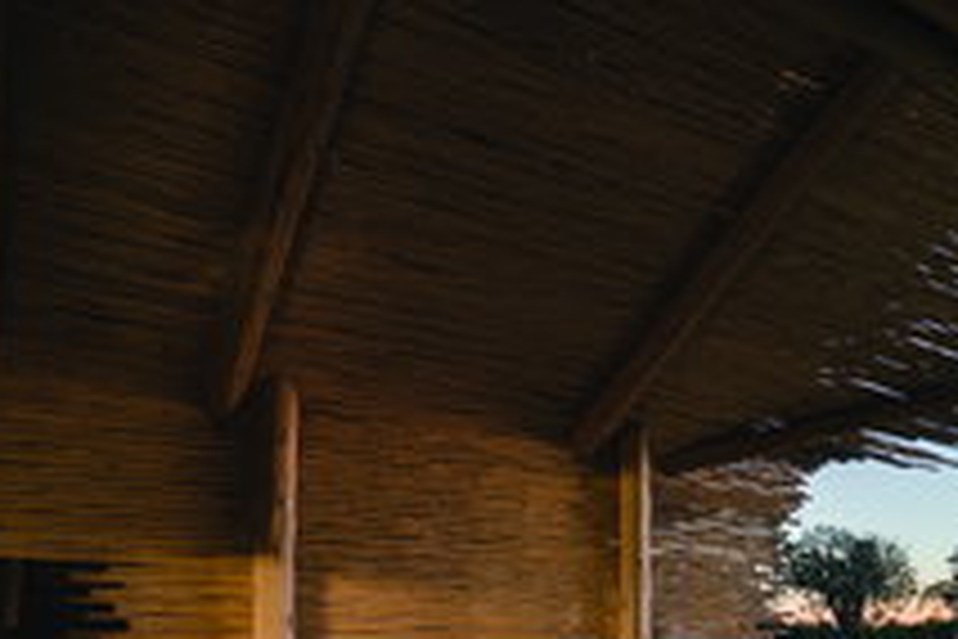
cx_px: 918
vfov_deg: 33.6
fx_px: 958
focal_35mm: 36
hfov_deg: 46.2
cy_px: 644
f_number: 5
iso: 400
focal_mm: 16
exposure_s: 8
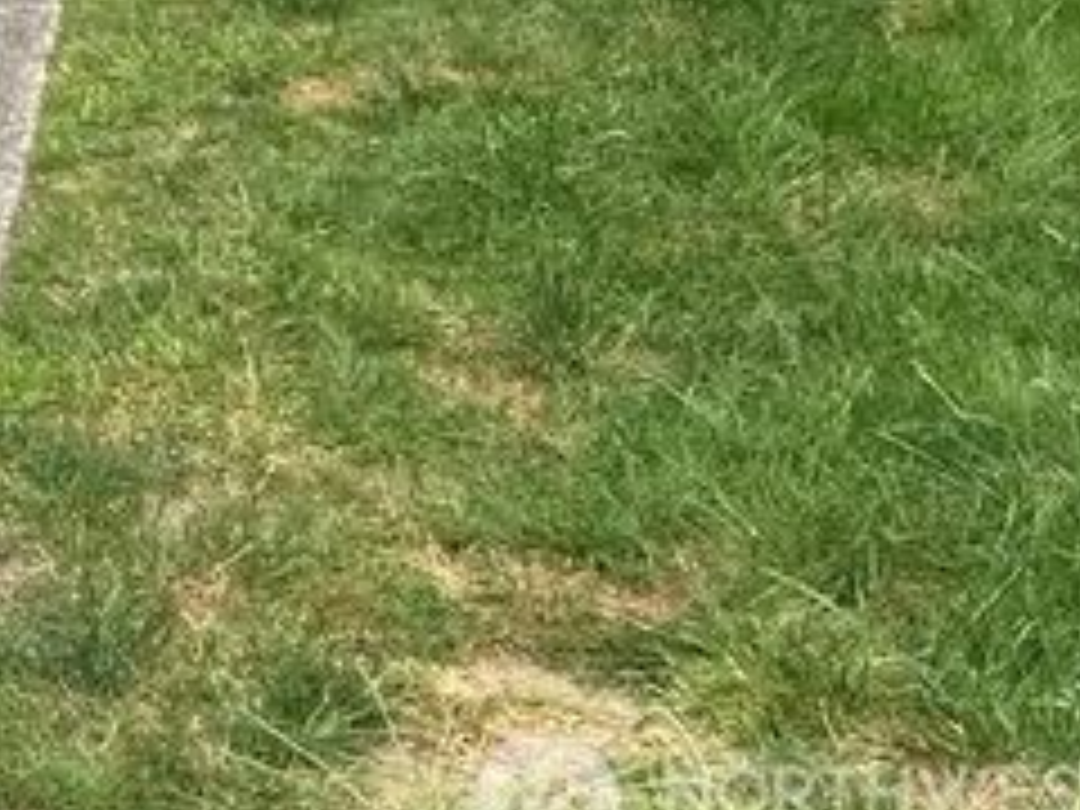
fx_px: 3463
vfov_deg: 11.9
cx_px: -1089
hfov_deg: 14.6
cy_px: -801
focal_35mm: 111
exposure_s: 1/4630
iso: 50
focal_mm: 5.7
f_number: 1.5
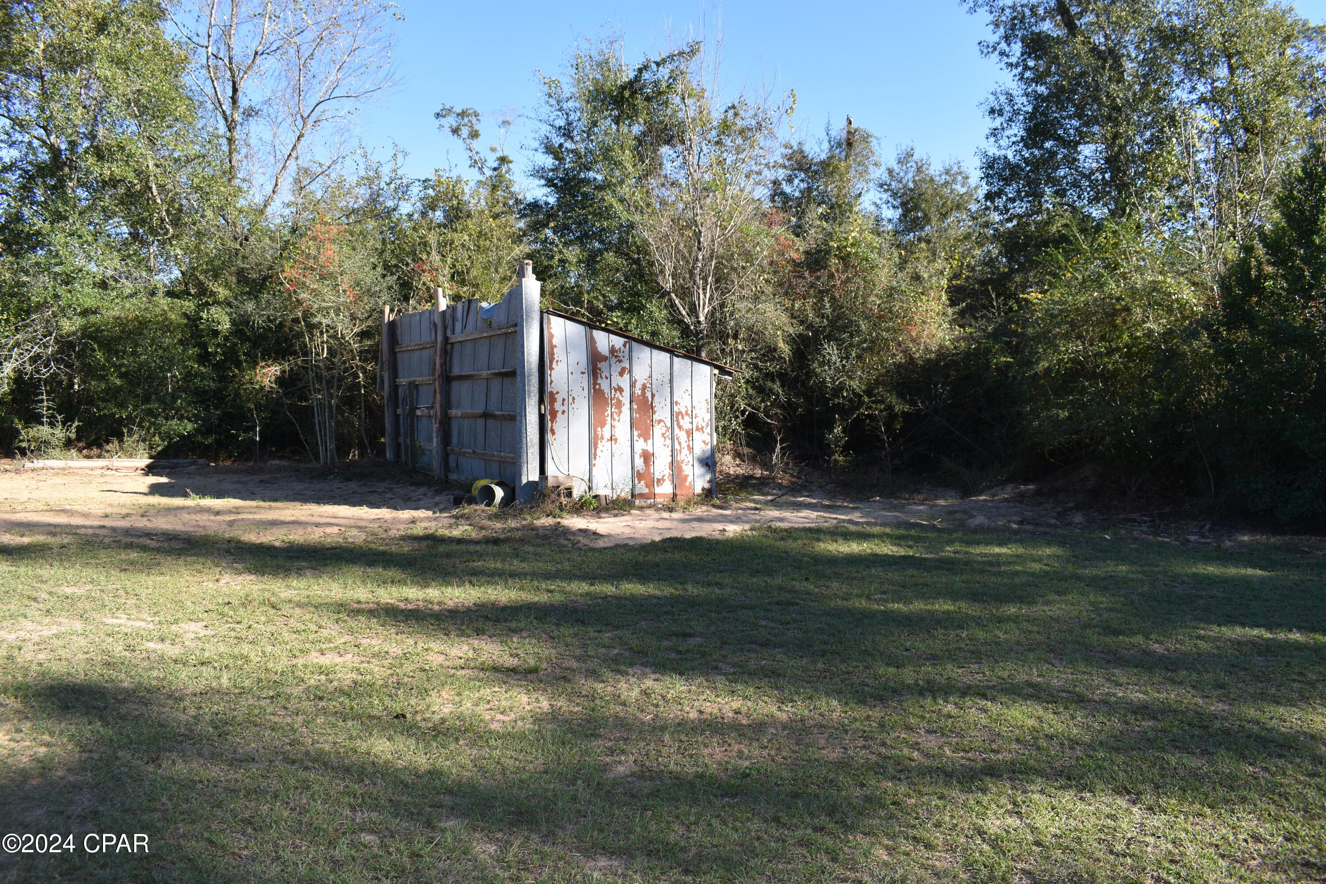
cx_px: 663
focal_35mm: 27
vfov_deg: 47.9
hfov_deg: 67.4
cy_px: 442
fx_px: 994
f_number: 6.3
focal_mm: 18
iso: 100
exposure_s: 1/160
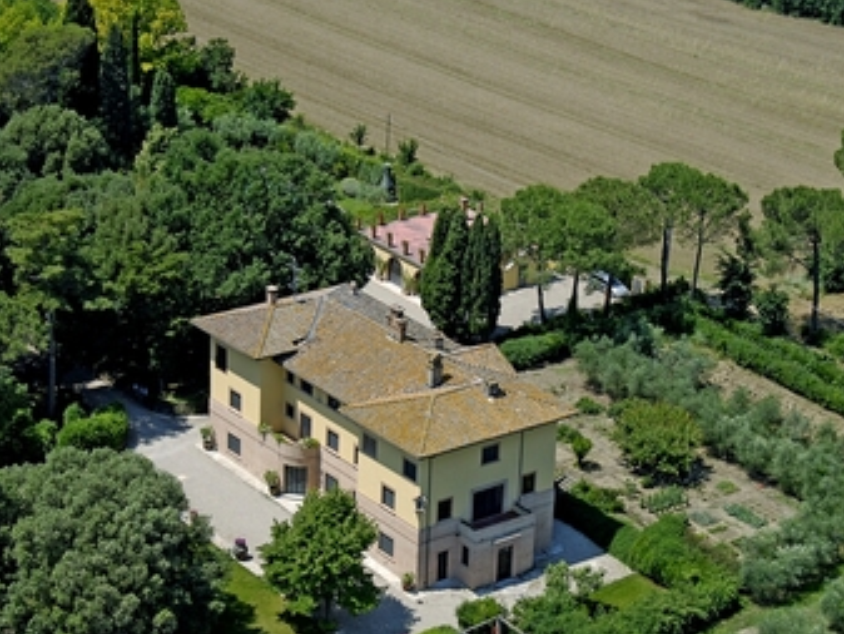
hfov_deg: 21.8
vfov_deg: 16.4
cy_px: 381
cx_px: 463
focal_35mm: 90
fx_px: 2195
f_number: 6.3
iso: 100
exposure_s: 1/320
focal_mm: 42
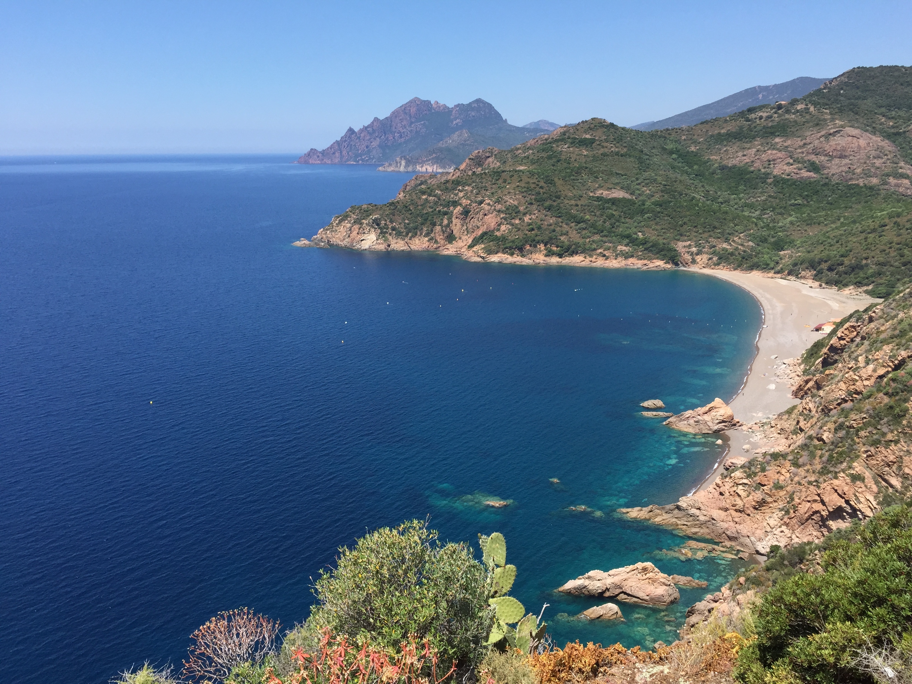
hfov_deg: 61.7
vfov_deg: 48.2
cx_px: 456
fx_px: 764
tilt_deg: -13.8
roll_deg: -0.4
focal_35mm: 29
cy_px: 342
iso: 32
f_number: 2.2
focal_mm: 4.15
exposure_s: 1/1721
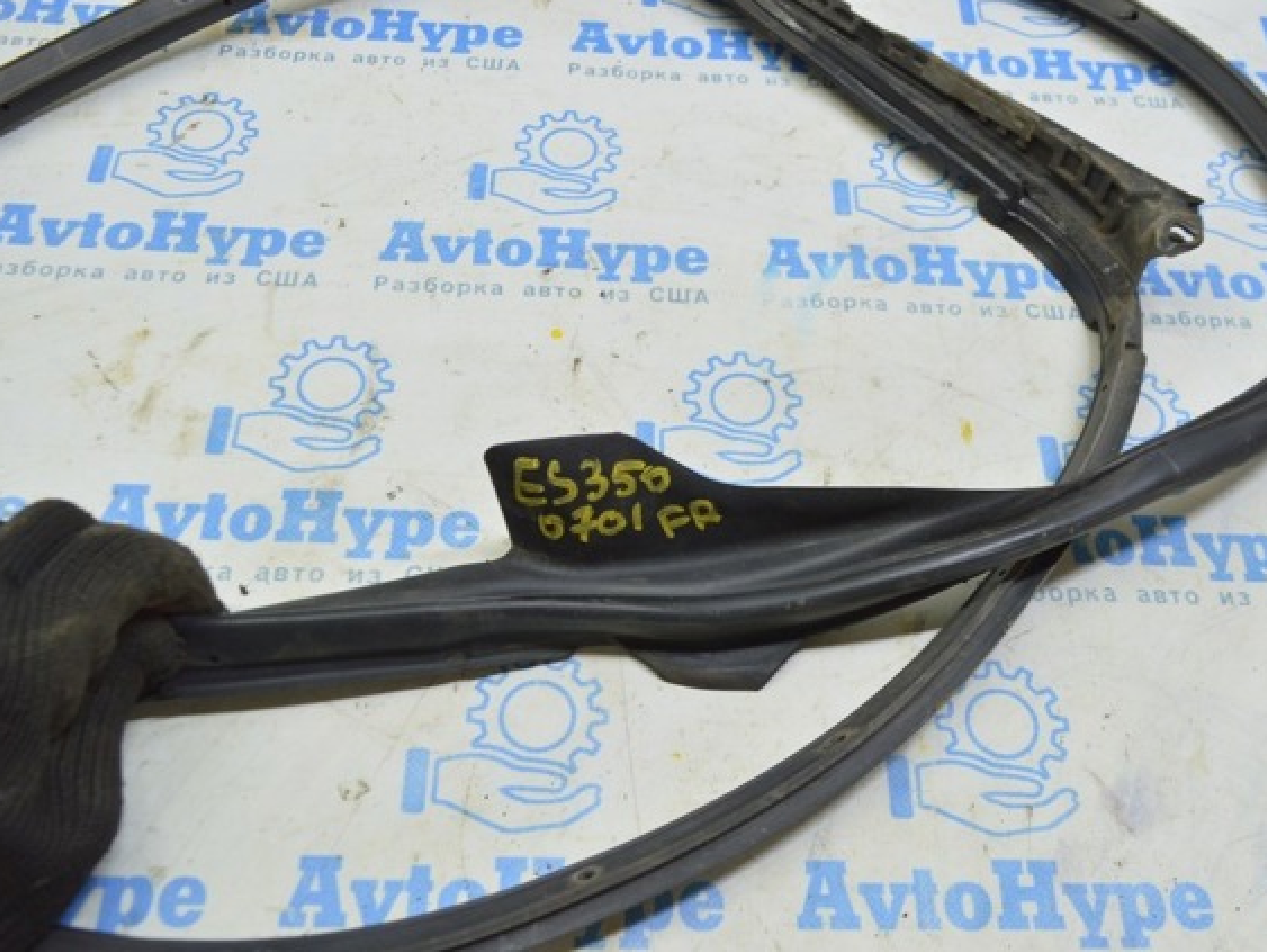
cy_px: 476
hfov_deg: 51.3
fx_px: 1318
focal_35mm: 36
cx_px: 673
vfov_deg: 39.7
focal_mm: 22
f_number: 5.6
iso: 400
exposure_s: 1/20
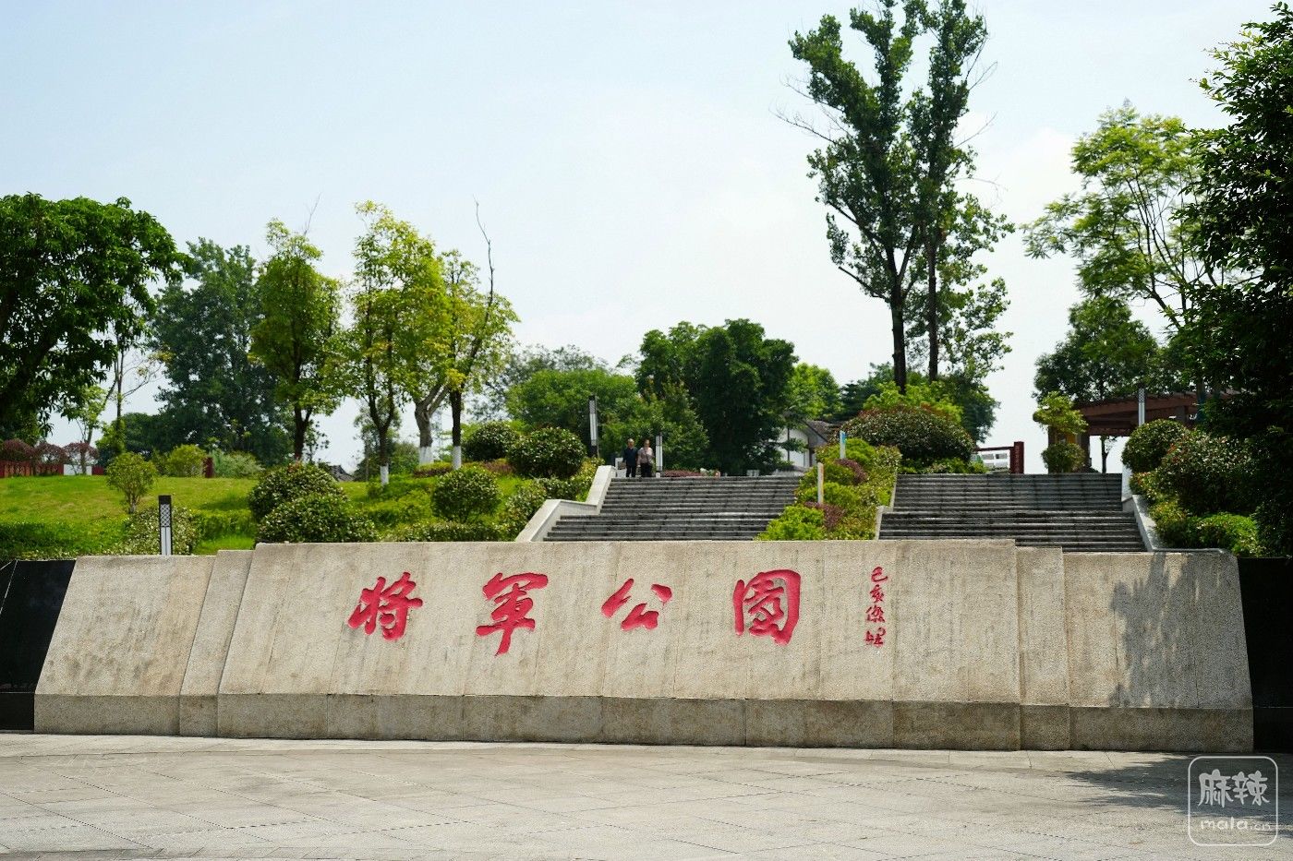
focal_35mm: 39
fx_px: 1400
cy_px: 430
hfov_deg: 49.6
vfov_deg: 34.2
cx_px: 646
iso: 100
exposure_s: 1/1000
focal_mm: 39
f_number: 5
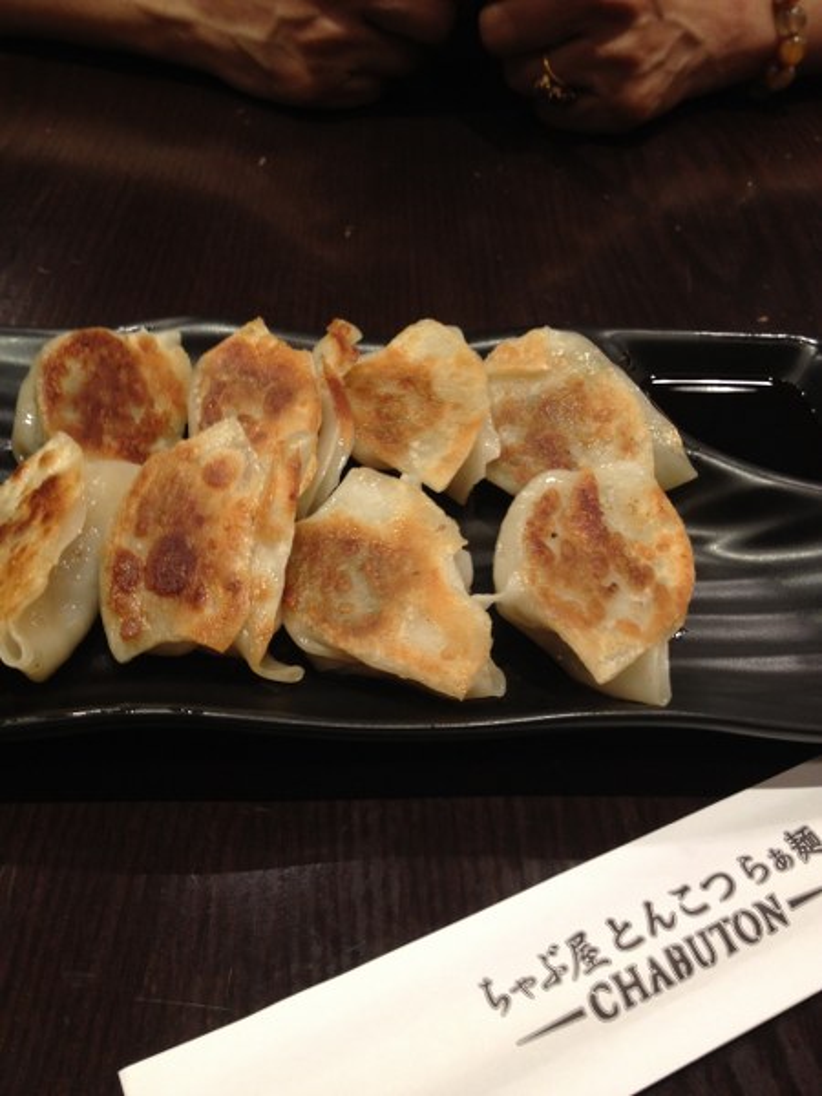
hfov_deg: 40.7
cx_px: 411
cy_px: 548
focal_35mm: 35
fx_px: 1108
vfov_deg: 52.6
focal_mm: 4.28
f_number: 2.4
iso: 100
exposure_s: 1/20
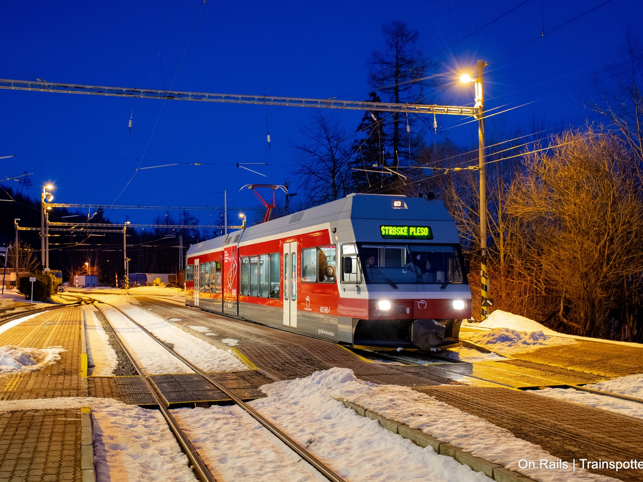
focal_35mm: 43
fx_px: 799
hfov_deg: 43.8
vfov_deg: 33.6
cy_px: 240
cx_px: 332
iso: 1600
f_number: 5.6
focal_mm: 26
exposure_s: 1/6
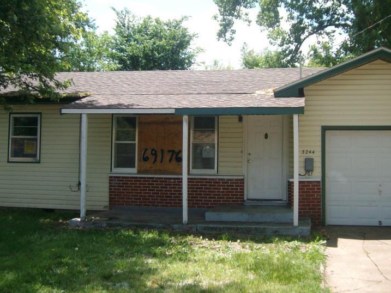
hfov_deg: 38.2
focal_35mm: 50
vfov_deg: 29.1
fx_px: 565
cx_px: 210
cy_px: 120
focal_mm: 5.8
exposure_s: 1/97.2
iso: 80
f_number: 7.2
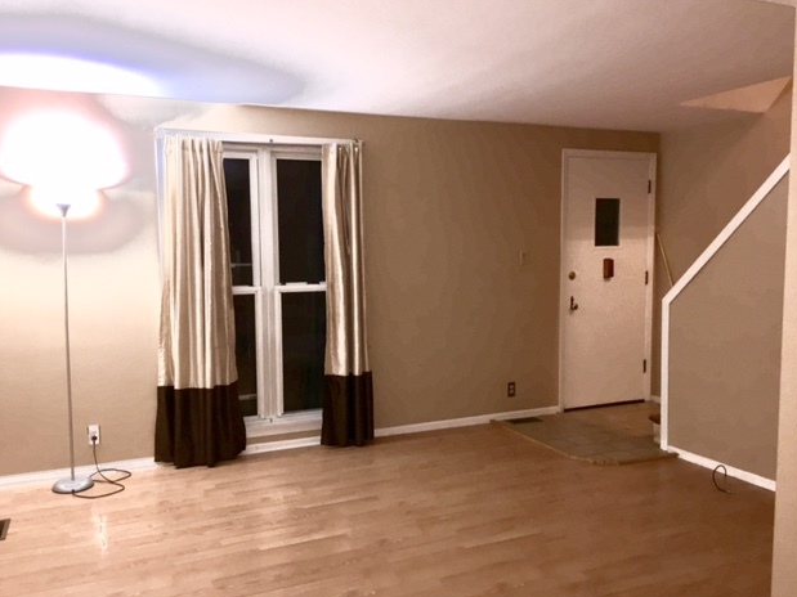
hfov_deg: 60.0
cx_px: 390
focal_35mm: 30
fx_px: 691
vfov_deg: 46.8
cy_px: 306
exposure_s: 1/17
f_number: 2.2
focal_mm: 4.15
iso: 80
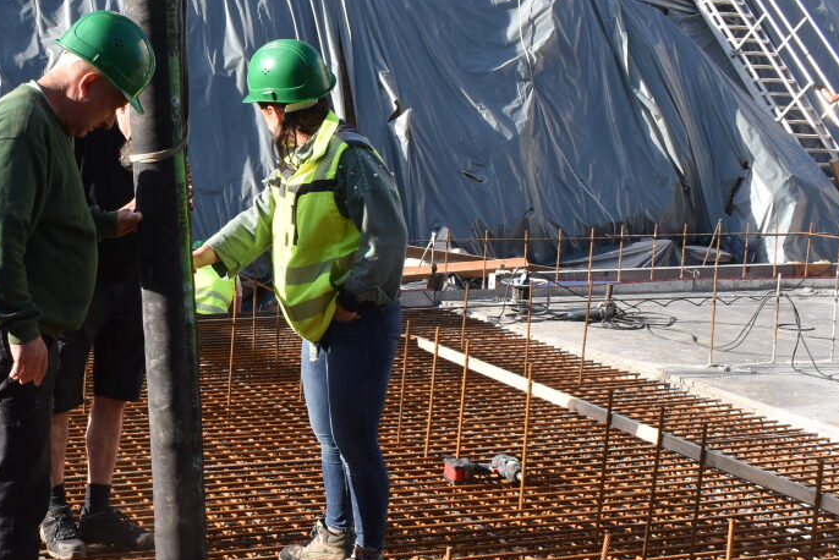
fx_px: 1376
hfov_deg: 32.9
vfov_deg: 22.9
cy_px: 385
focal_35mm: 59
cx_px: 160
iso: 250
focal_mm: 18
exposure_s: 1/250
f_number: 8
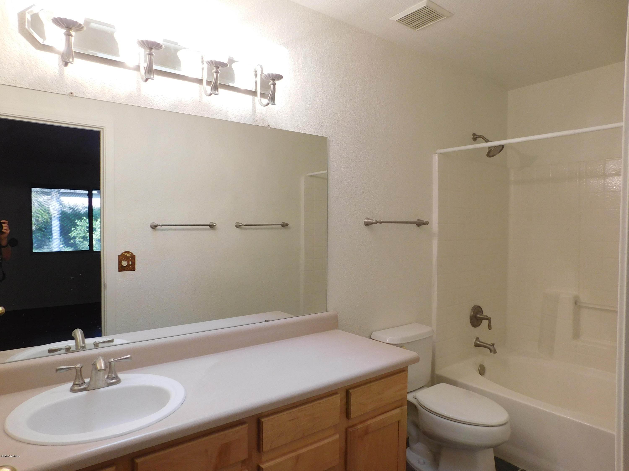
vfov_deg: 58.9
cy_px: 236
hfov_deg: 73.9
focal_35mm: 23
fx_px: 418
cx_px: 314
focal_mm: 4
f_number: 3
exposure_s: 1/60
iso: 125
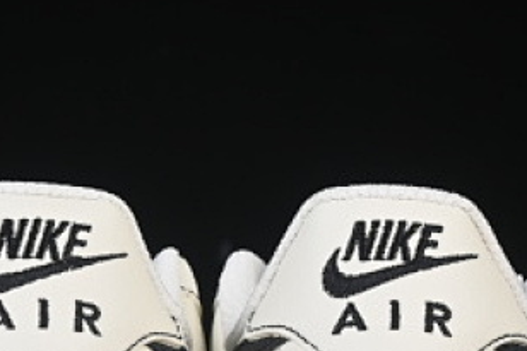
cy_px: 361
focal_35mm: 263
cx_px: 207
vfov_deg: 5.2
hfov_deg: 7.8
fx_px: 3848
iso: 160
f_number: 8
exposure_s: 1/100
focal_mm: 50
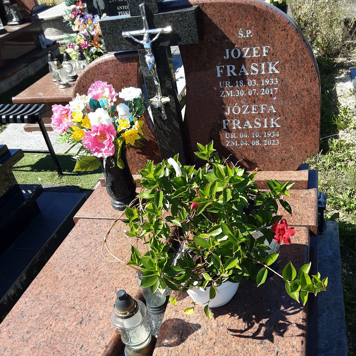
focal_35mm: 34
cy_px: 225
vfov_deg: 48.0
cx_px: 181
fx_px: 396
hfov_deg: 48.4
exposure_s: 1/833
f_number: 1.9
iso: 40
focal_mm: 2.9
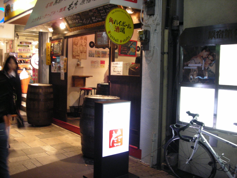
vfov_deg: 37.7
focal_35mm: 38
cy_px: 89
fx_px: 260
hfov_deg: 49.0
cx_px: 118
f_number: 3.2
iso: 200
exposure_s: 1/9.7
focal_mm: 6.3
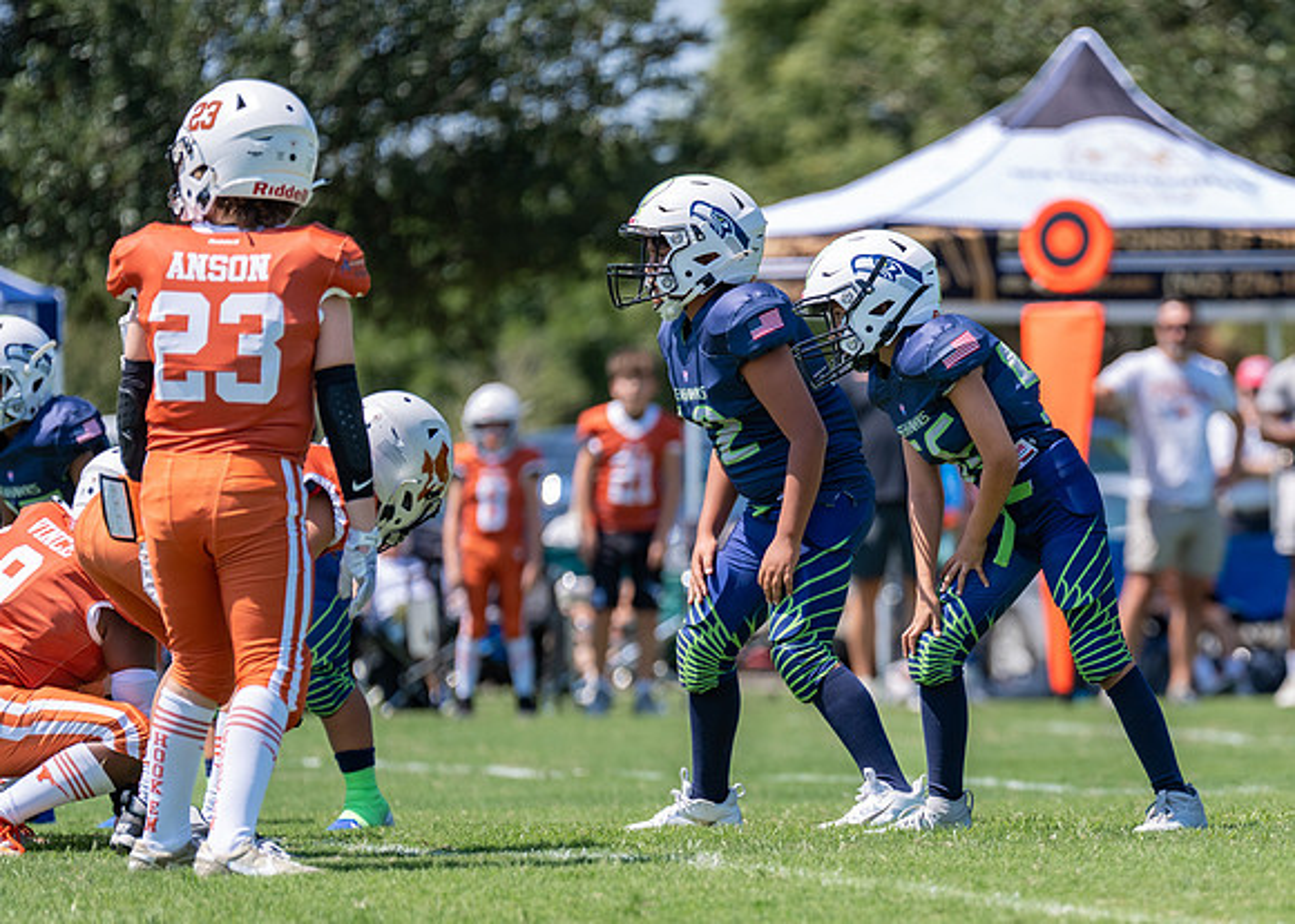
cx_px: 1074
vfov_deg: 4.4
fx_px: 12001
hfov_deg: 6.2
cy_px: 687
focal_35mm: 326
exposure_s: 1/1600
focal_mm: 200
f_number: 2.8
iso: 100
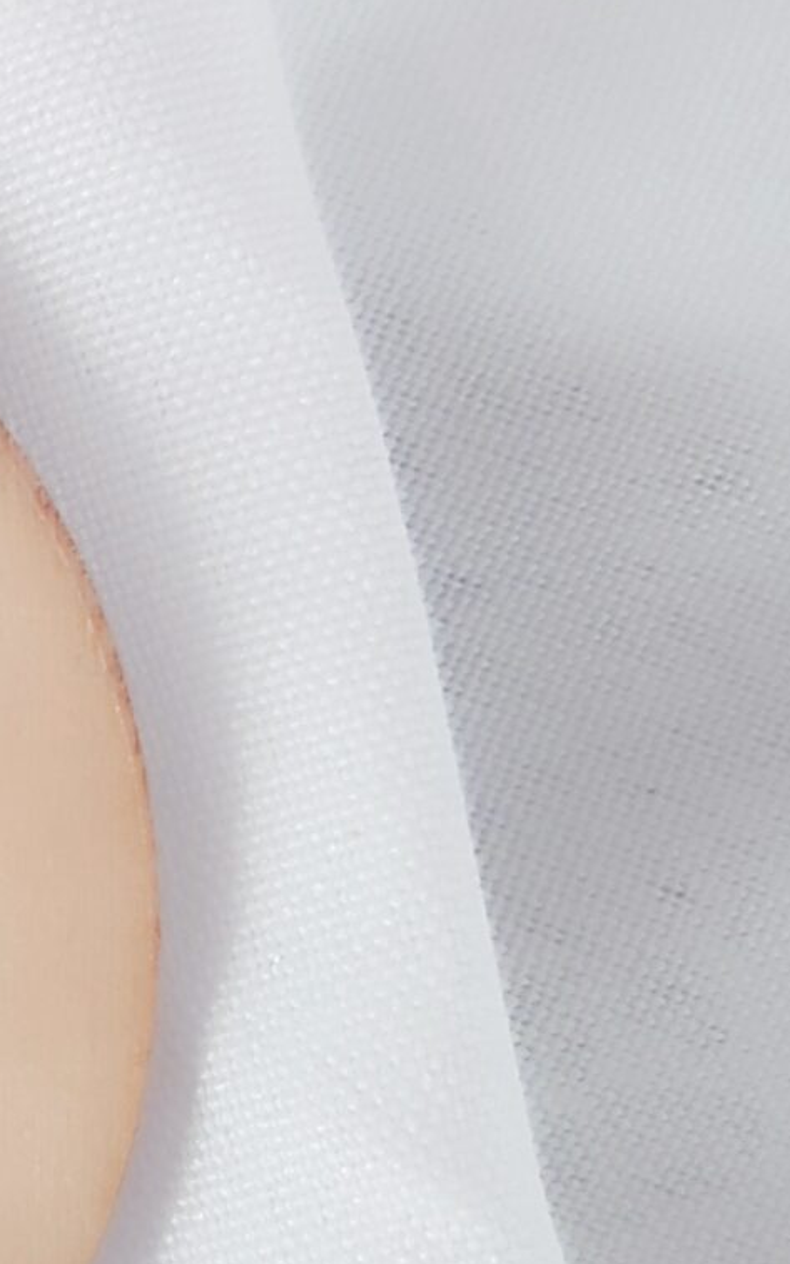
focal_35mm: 86
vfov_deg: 24.0
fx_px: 2963
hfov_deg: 13.9
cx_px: -508
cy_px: 499
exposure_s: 1/33
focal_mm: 5.89
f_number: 1.89
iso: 816
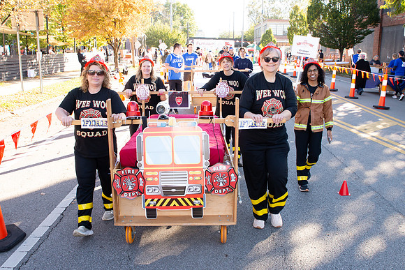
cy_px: 141
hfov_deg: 56.6
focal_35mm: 33
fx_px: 376
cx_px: 200
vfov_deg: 39.5
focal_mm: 24
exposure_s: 1/200
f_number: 7.1
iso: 800
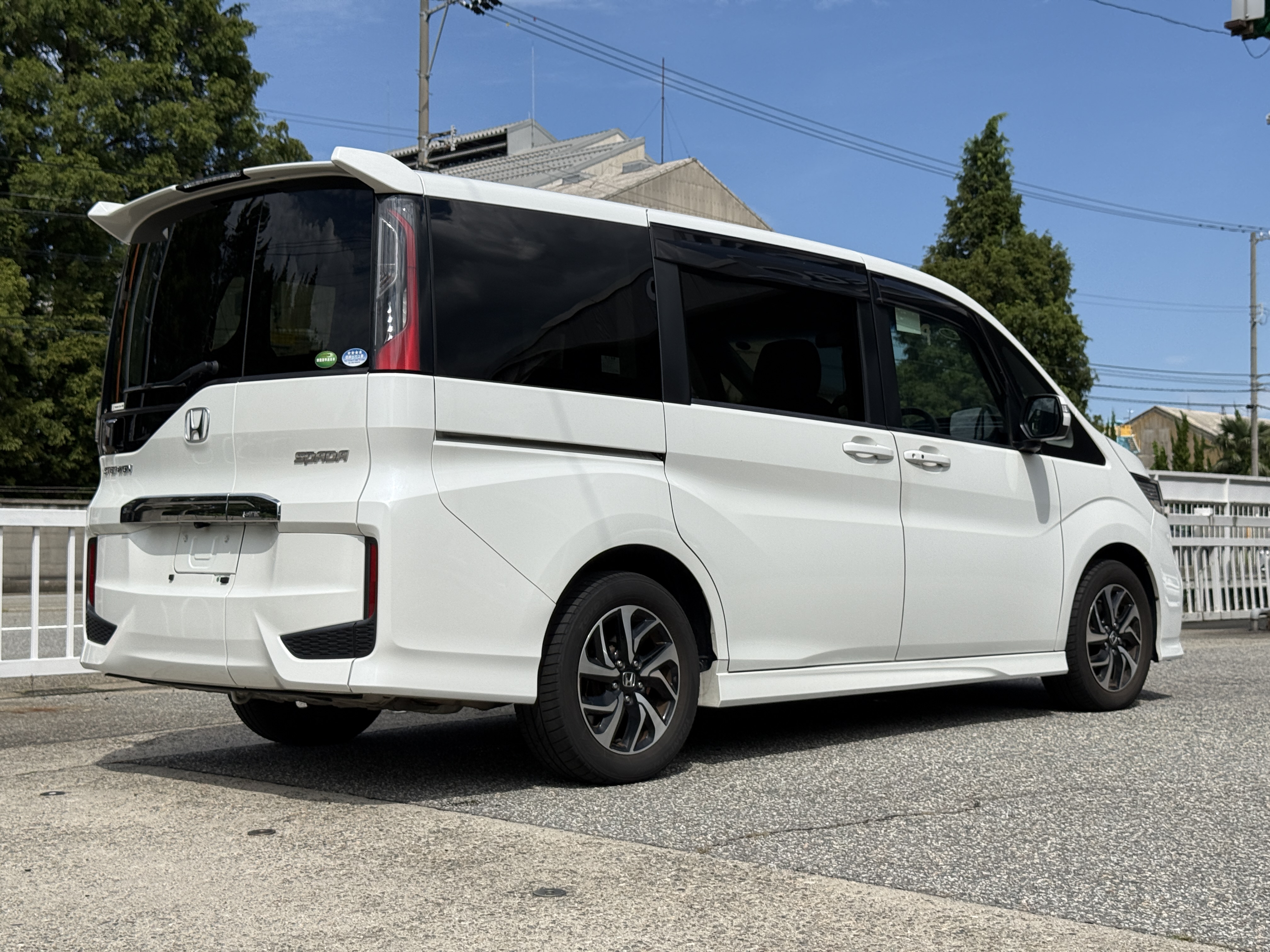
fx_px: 1761
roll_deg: -0.3
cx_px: 635
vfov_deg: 30.3
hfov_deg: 39.7
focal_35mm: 48
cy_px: 476
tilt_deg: +2.3
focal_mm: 6.76
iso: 64
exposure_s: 1/8772
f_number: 1.78
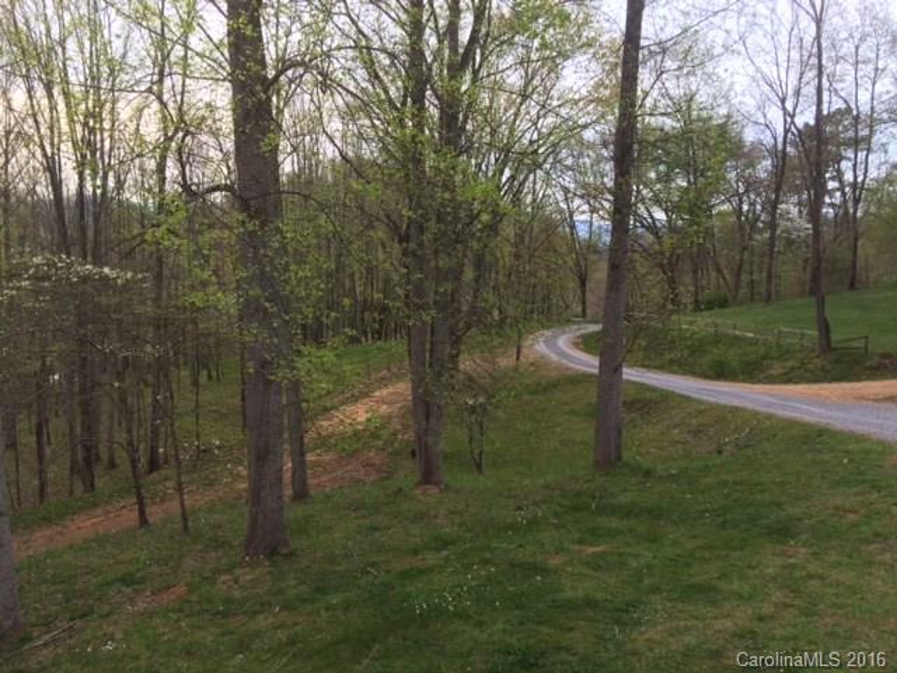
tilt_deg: -9.1
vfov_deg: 48.2
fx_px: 751
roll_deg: -2.6
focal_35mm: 29
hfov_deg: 61.7
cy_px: 336
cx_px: 448
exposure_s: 1/672
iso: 32
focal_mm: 4.15
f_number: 2.2
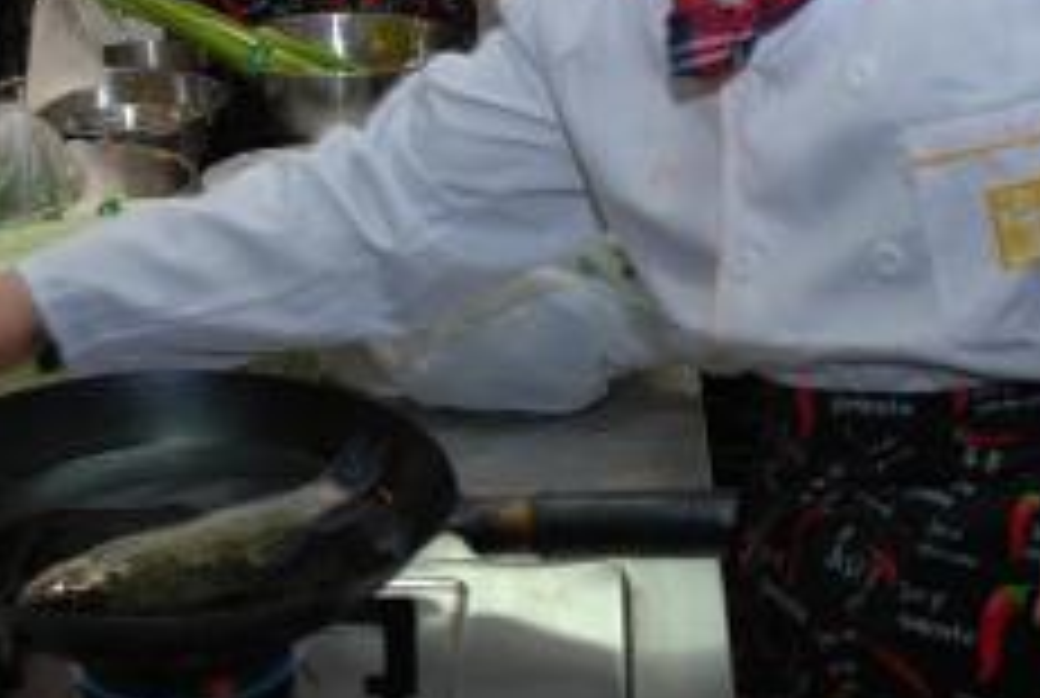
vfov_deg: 19.9
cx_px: 509
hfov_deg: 29.6
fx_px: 1971
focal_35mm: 68
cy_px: 180
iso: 320
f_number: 5.6
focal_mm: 21
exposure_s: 1/60
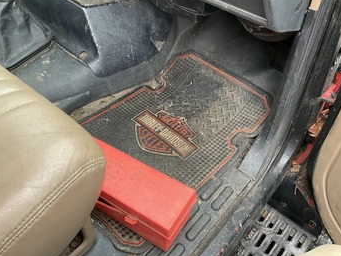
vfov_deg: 41.8
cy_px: 114
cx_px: 179
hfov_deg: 53.9
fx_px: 335
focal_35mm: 34
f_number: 1.8
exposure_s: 1/122
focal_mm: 3
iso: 50
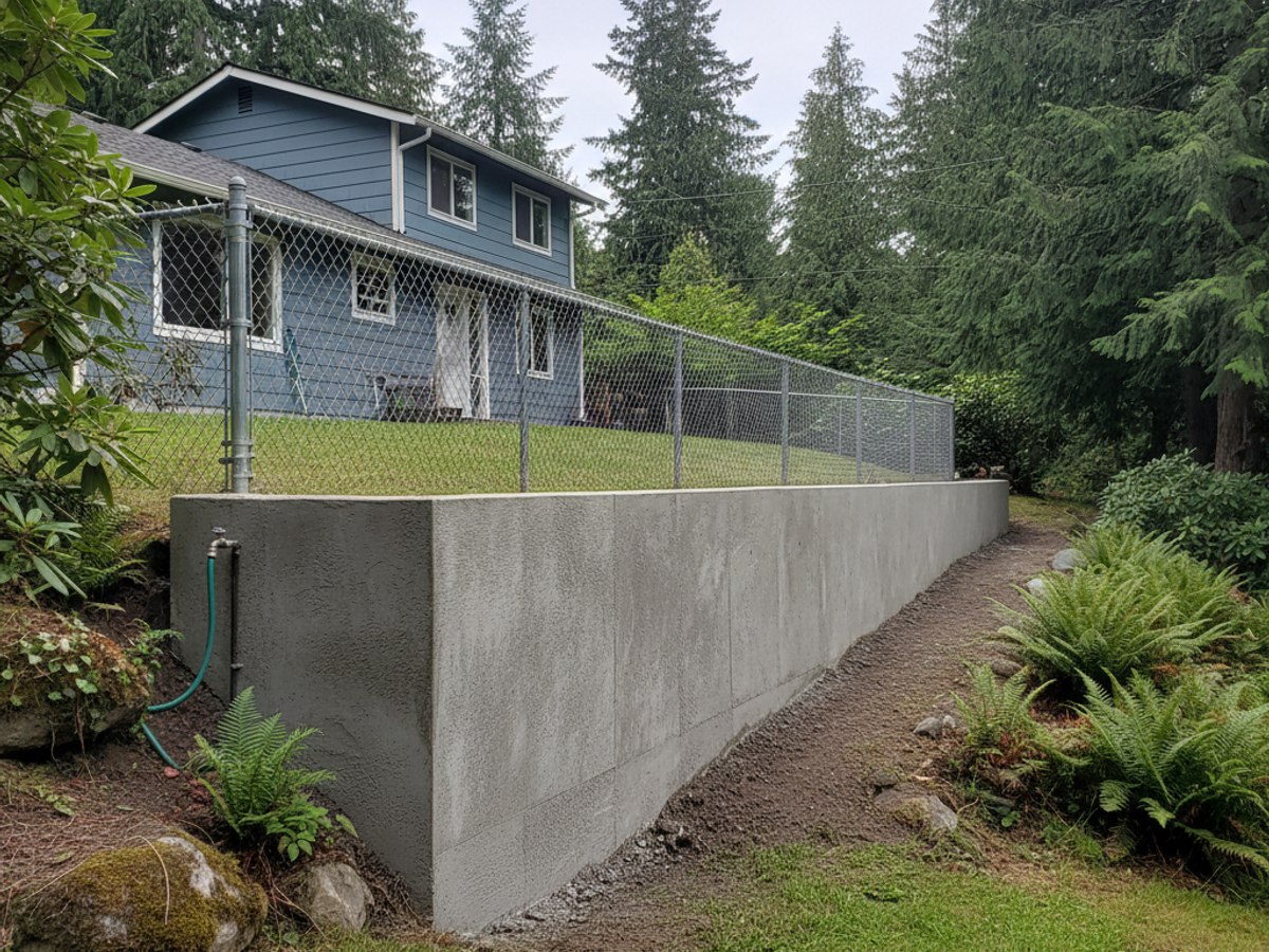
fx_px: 843
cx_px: 634
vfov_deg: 58.9
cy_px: 476
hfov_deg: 73.9
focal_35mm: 23
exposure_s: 1/1544
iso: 1441
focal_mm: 6.4
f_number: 1.8
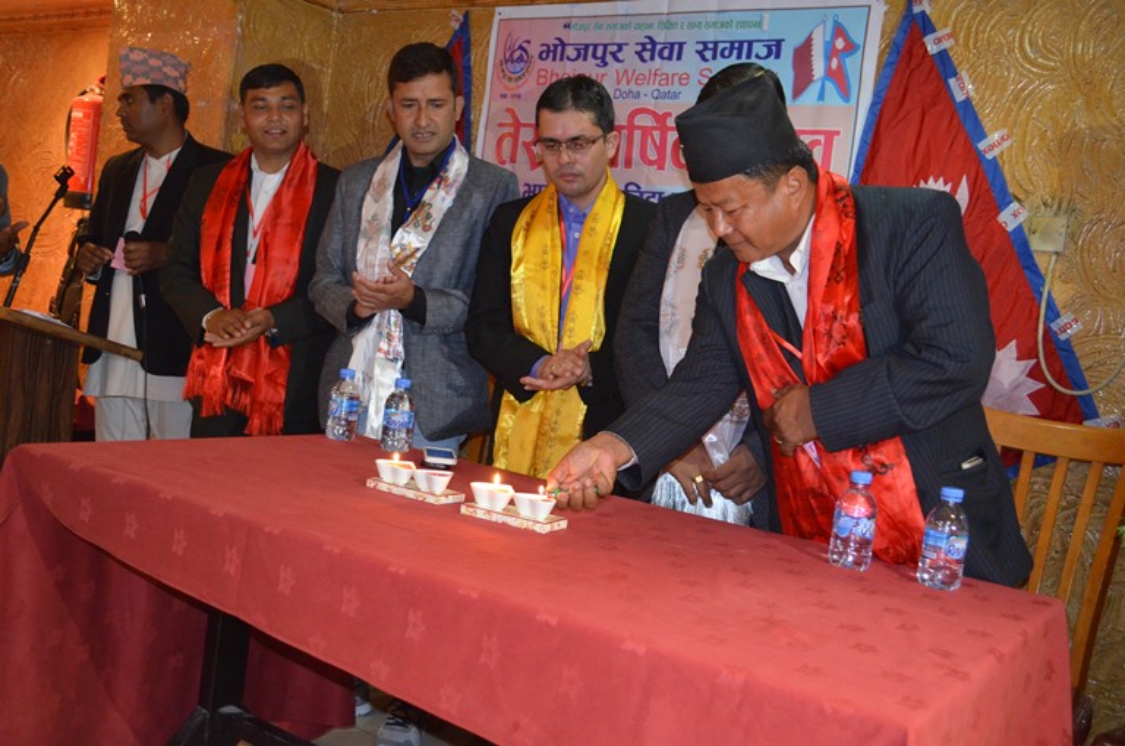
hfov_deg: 53.2
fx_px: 1123
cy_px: 373
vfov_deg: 36.7
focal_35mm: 36
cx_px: 562
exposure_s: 1/60
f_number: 4
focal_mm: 24
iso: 3200
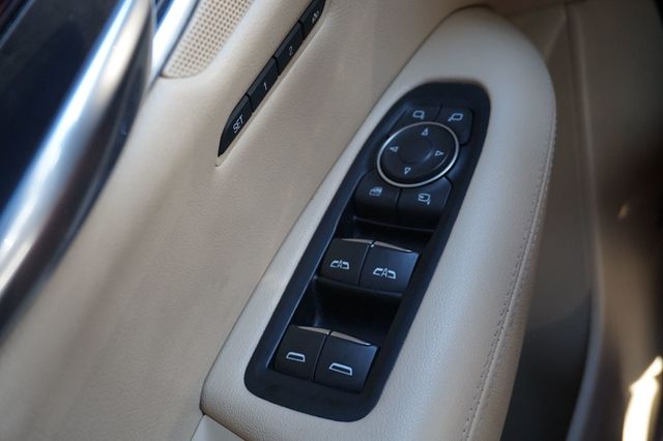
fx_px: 773
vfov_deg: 31.9
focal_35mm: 42
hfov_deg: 46.4
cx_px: 332
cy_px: 220
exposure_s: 1/60
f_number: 4.5
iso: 400
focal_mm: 28
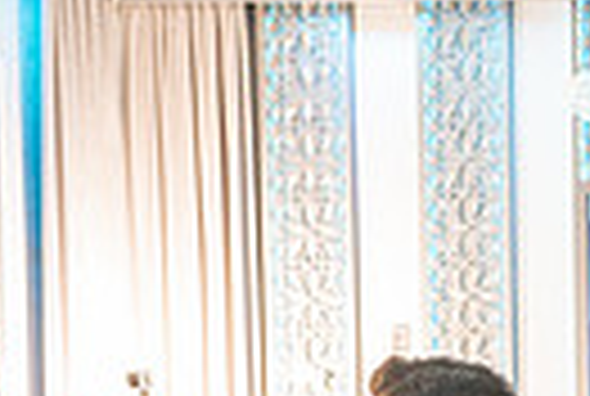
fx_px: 1741
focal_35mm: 106
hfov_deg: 17.5
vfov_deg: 11.8
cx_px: 860
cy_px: 758
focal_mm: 24
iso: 1000
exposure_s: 1/125
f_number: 5
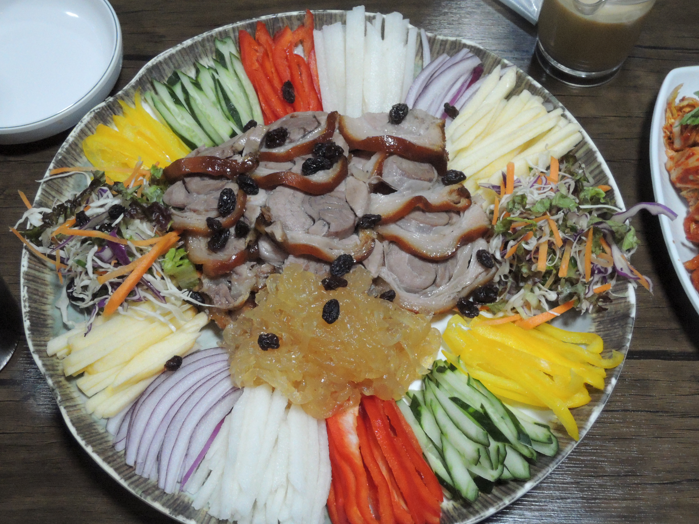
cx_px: 326
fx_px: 989
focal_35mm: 49
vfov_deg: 29.7
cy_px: 278
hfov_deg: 38.9
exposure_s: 1/320
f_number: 3.5
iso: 1600
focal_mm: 8.1
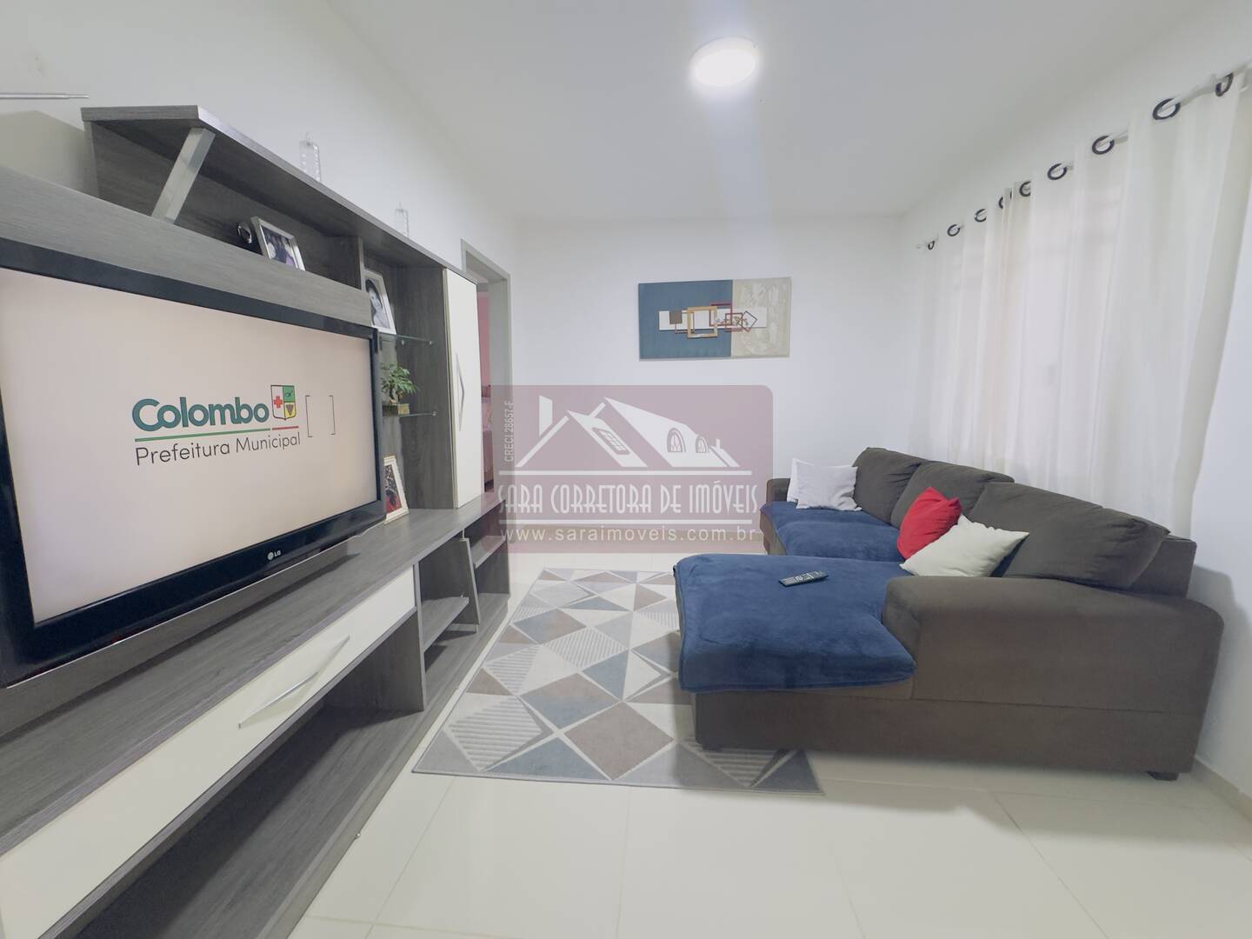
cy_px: 470
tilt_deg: -8.3
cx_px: 626
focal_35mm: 14
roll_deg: -0.5
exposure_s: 1/60
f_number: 2.2
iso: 250
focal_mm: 2.22
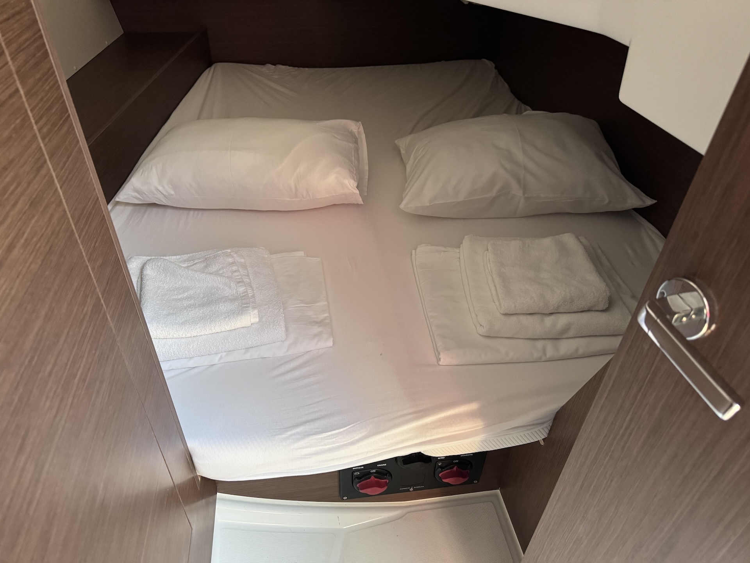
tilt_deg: -38.7
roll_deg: -3.1
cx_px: 375
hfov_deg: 71.6
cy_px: 282
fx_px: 520
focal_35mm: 24
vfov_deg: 56.8
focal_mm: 6.76
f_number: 1.78
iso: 800
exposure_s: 1/60
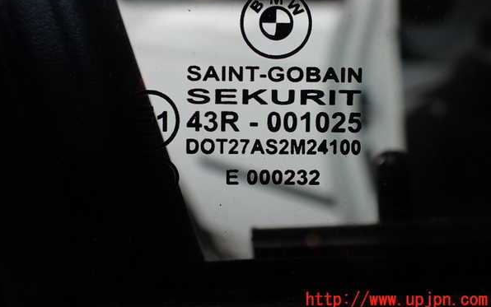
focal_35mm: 32
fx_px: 428
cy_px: 125
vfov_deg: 39.3
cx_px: 245
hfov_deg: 59.6
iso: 100
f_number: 2.3
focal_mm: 5.4
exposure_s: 1/200
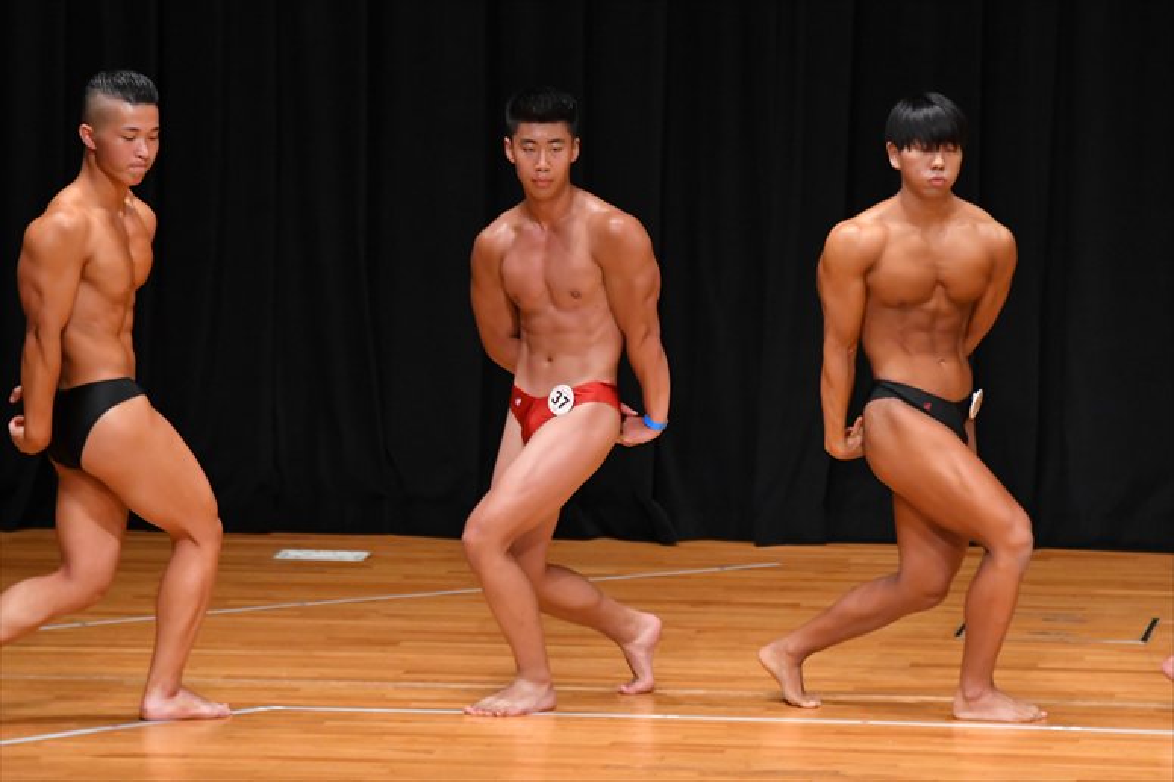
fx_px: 9779
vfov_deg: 4.6
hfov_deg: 6.9
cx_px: 587
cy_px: 391
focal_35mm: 300
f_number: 5.6
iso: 4000
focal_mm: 200
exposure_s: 1/400
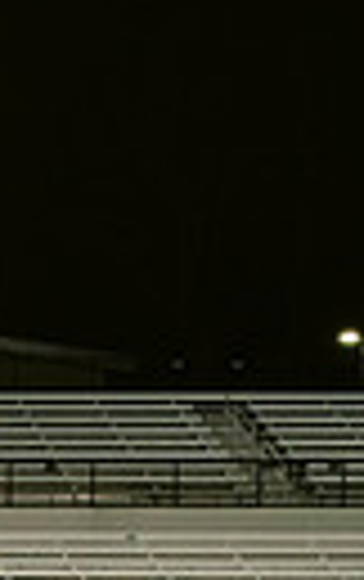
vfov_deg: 8.4
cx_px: -1039
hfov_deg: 4.9
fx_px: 3892
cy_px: 692
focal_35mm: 246
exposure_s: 1/125
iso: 2000
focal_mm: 48
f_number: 4.5
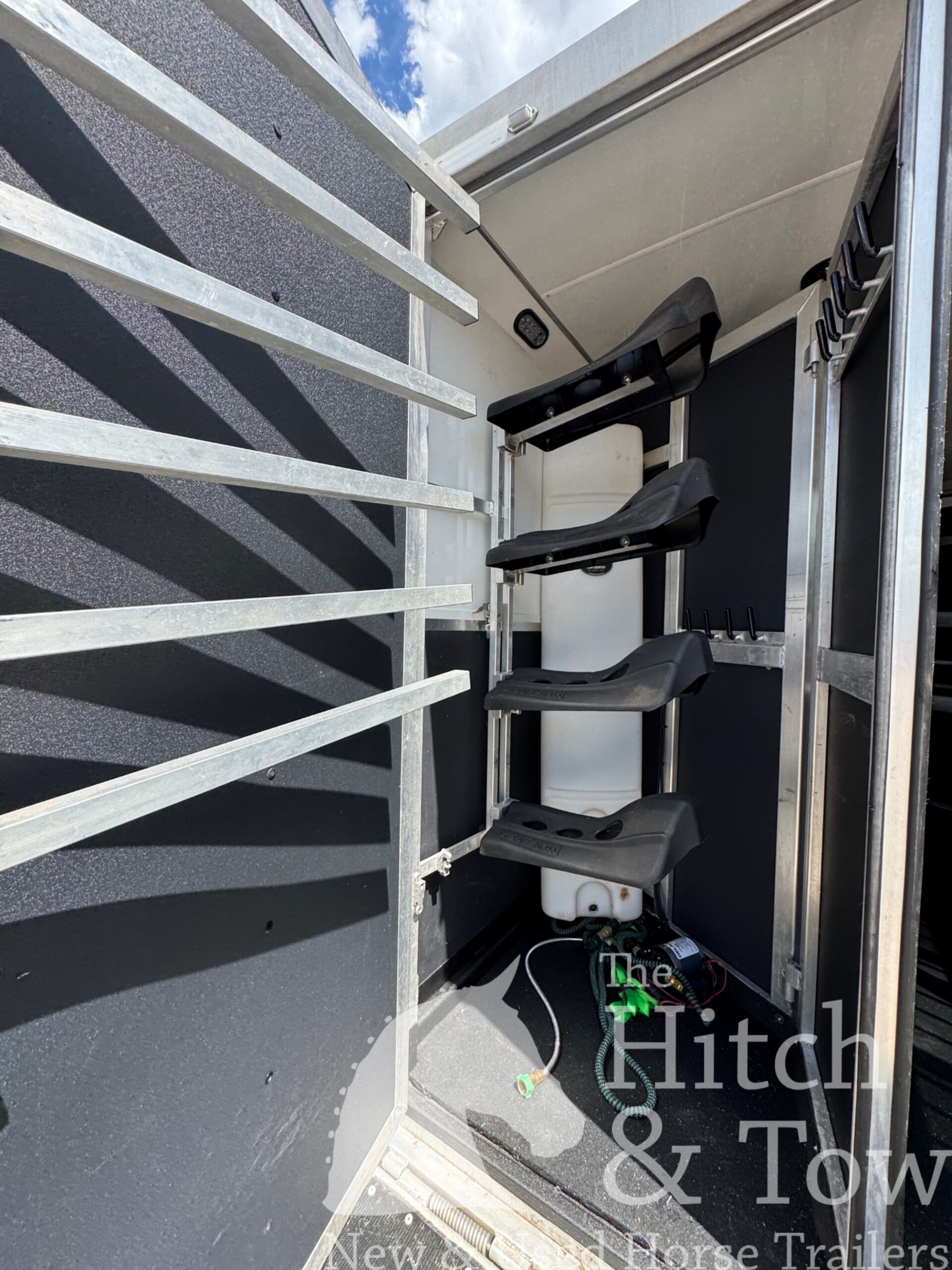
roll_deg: -1.2
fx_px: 513
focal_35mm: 14
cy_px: 635
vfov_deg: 102.1
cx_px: 476
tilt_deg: +0.6
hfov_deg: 85.7
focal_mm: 2.22
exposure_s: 1/596
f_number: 2.2
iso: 40
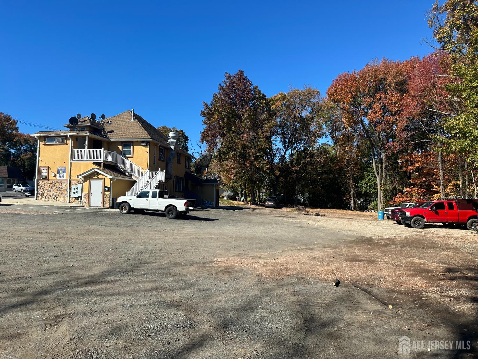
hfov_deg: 71.6
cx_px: 239
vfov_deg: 56.8
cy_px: 180
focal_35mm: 24
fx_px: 331
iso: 80
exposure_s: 1/3356
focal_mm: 6.86
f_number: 1.78
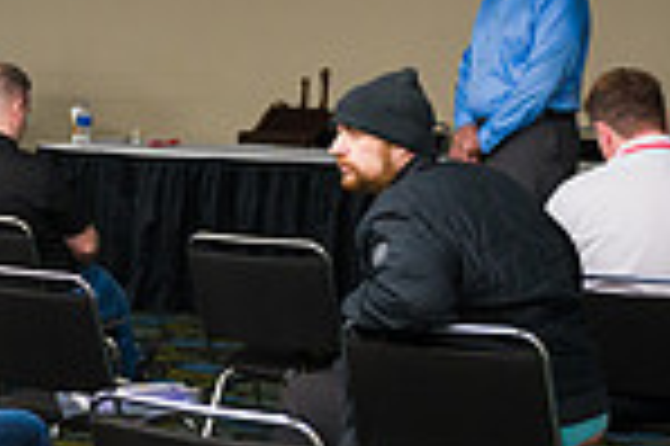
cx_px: -247
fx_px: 2026
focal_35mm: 109
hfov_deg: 17.4
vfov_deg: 12.4
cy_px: 41
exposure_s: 1/200
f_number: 3.2
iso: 1600
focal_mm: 28
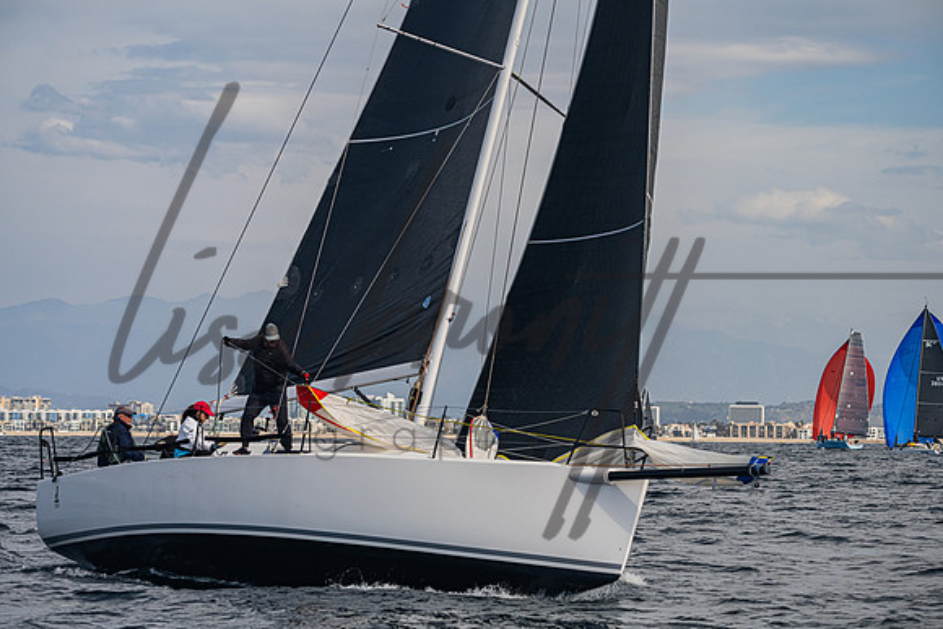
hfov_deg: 13.2
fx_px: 4067
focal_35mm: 155
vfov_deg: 8.8
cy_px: 314
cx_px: 462
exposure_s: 1/3200
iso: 320
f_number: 6.3
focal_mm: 150
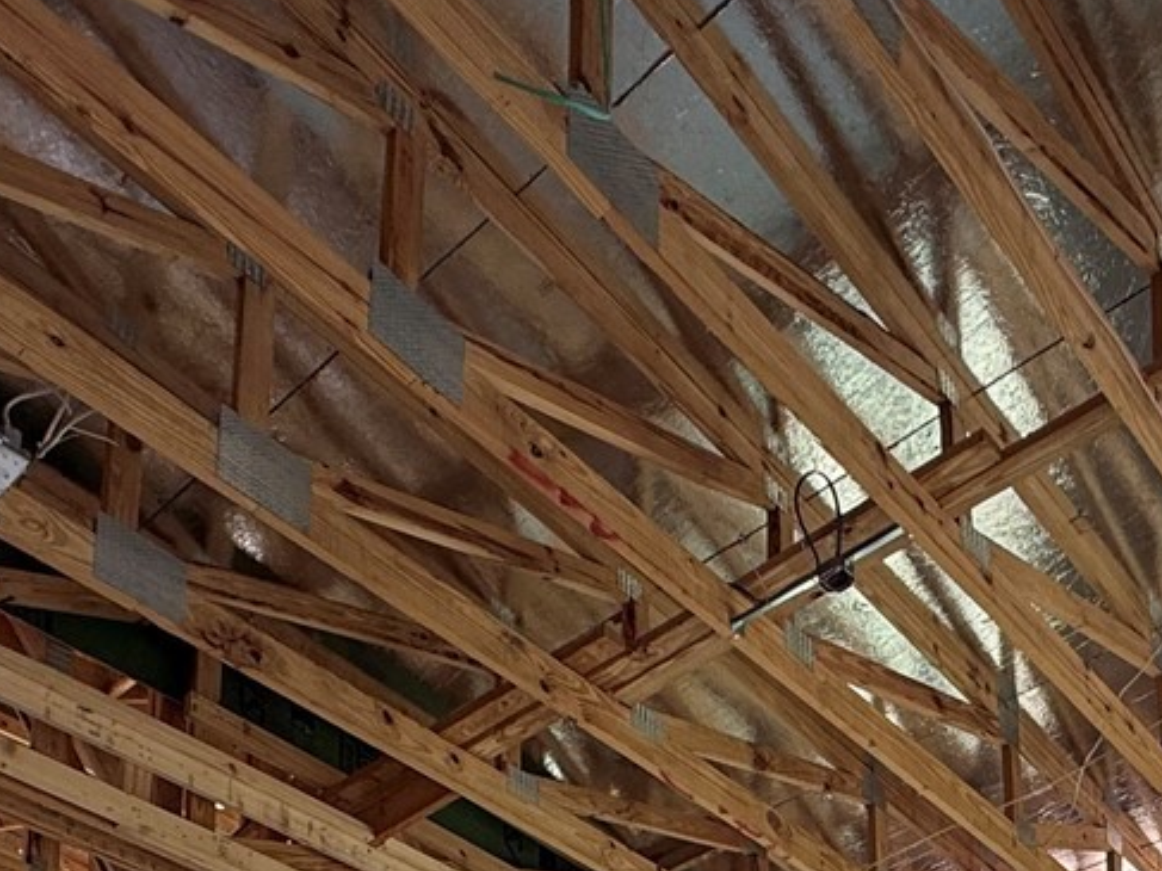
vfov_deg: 23.4
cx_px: 768
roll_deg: +1.2
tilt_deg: +10.7
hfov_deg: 40.8
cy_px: 1394
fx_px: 1544
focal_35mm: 46
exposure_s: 1/116
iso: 64
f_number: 2.2
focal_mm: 2.22
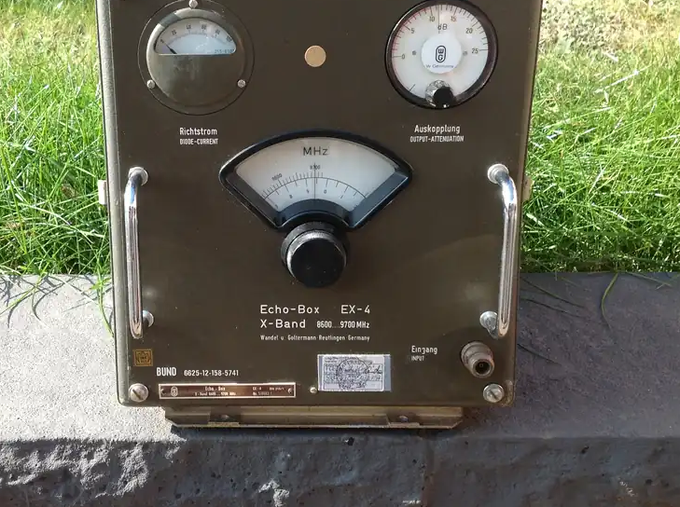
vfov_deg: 30.1
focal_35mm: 48
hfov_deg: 39.5
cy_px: 199
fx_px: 941
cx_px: 256
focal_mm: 4.28
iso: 50
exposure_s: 1/420
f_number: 2.4
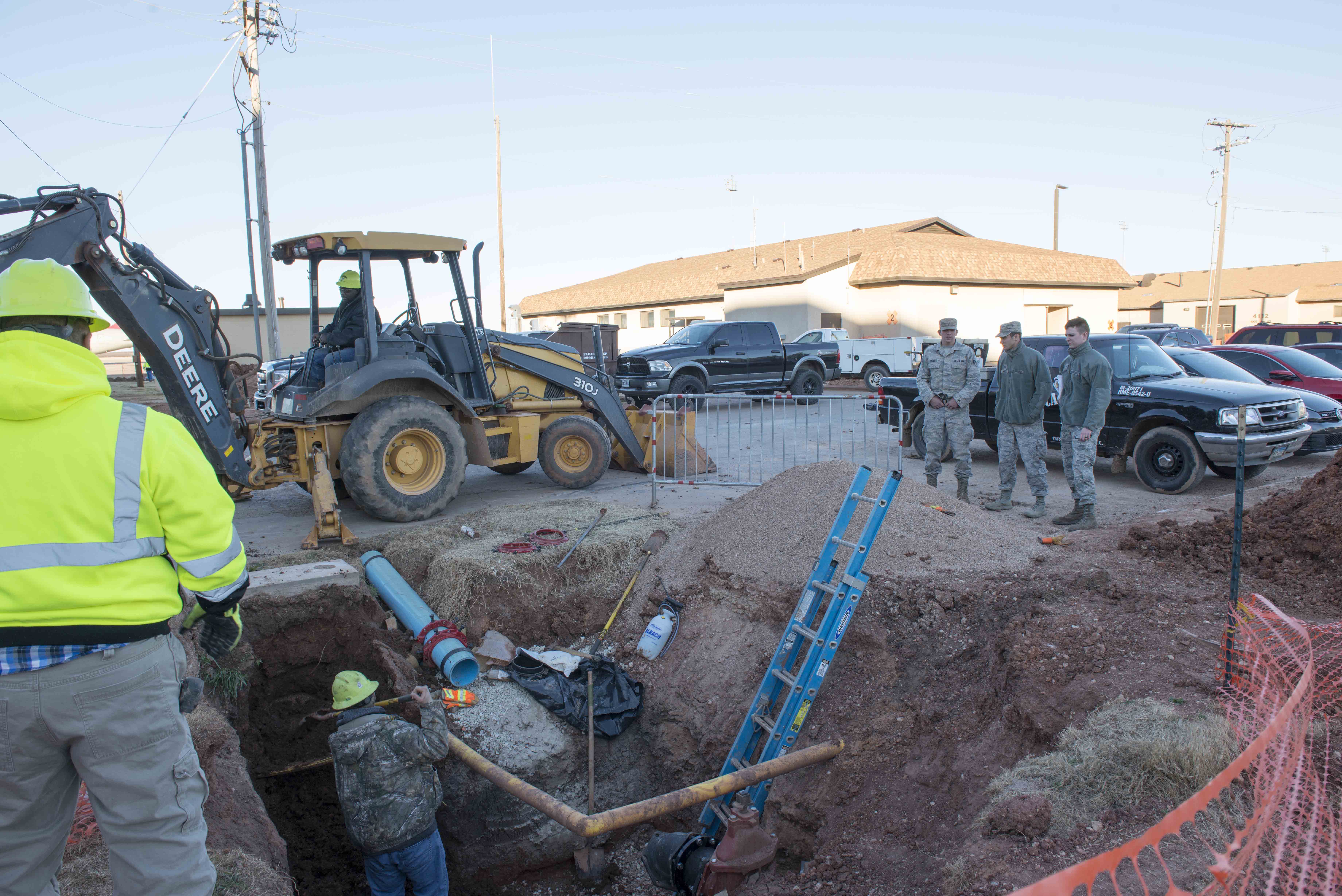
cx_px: 671
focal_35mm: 24
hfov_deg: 73.7
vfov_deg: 53.2
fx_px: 895
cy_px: 448
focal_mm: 24
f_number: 9
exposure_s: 1/100
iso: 200
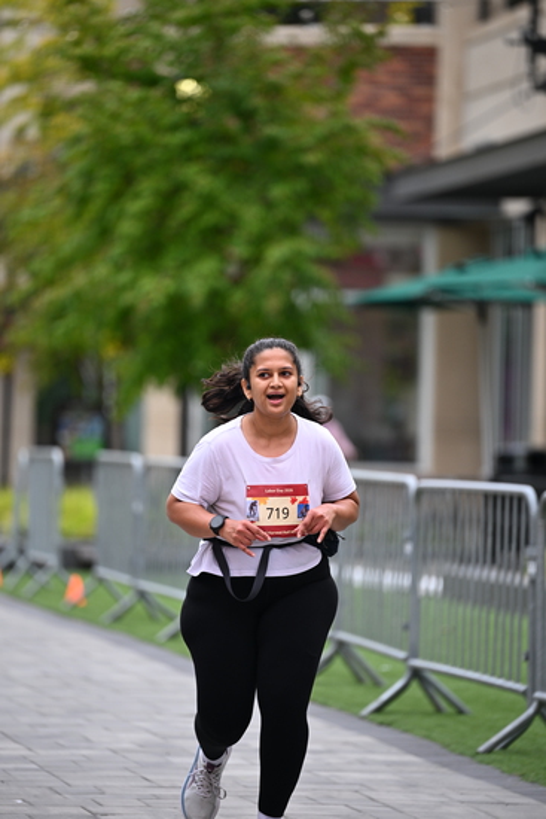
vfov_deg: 10.3
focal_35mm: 200
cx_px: 273
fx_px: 4547
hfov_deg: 6.9
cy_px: 410
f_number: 2.8
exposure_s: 1/1250
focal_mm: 200
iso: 400
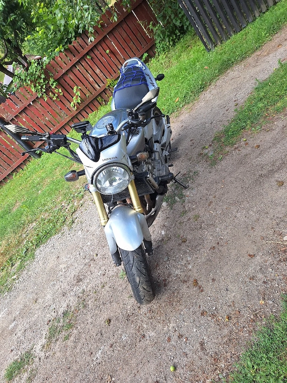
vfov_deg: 73.9
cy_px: 192
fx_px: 254
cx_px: 144
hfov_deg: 58.9
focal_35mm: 23
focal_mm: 5.54
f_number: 1.8
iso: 40
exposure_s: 1/435
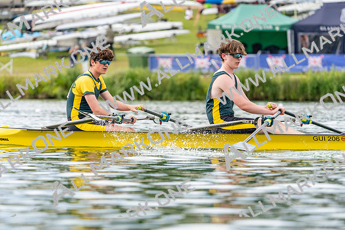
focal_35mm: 284
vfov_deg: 4.8
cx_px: 172
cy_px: 115
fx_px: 2722
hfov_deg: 7.3
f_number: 6.3
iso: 800
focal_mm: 284
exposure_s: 1/1600
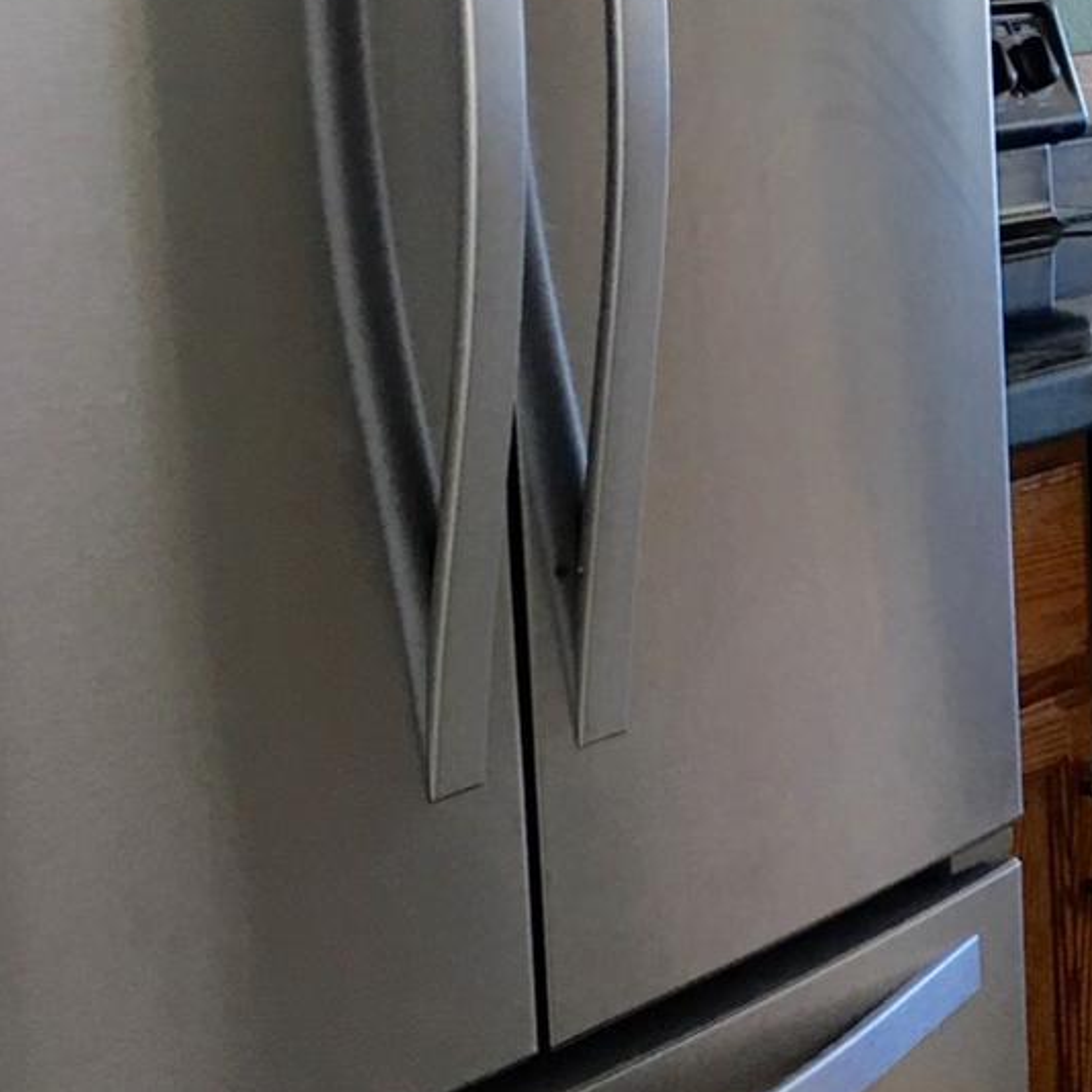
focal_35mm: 96
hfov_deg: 17.0
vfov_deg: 18.0
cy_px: 280
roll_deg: +1.2
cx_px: 1429
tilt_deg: -4.2
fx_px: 3426
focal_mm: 4.15
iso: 32
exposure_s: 1/30
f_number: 2.2
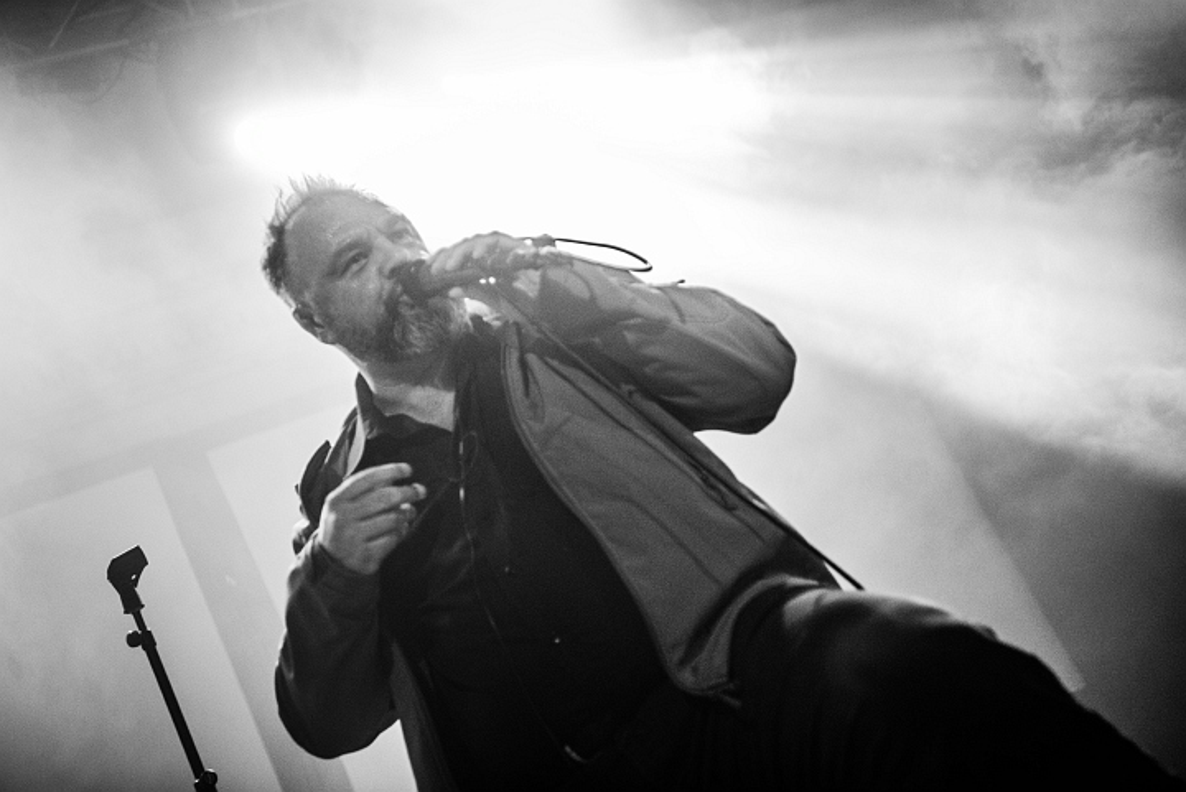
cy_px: 396
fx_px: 1648
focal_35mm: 50
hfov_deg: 39.6
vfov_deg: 27.0
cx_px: 593
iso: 4000
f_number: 2.8
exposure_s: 1/60
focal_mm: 50
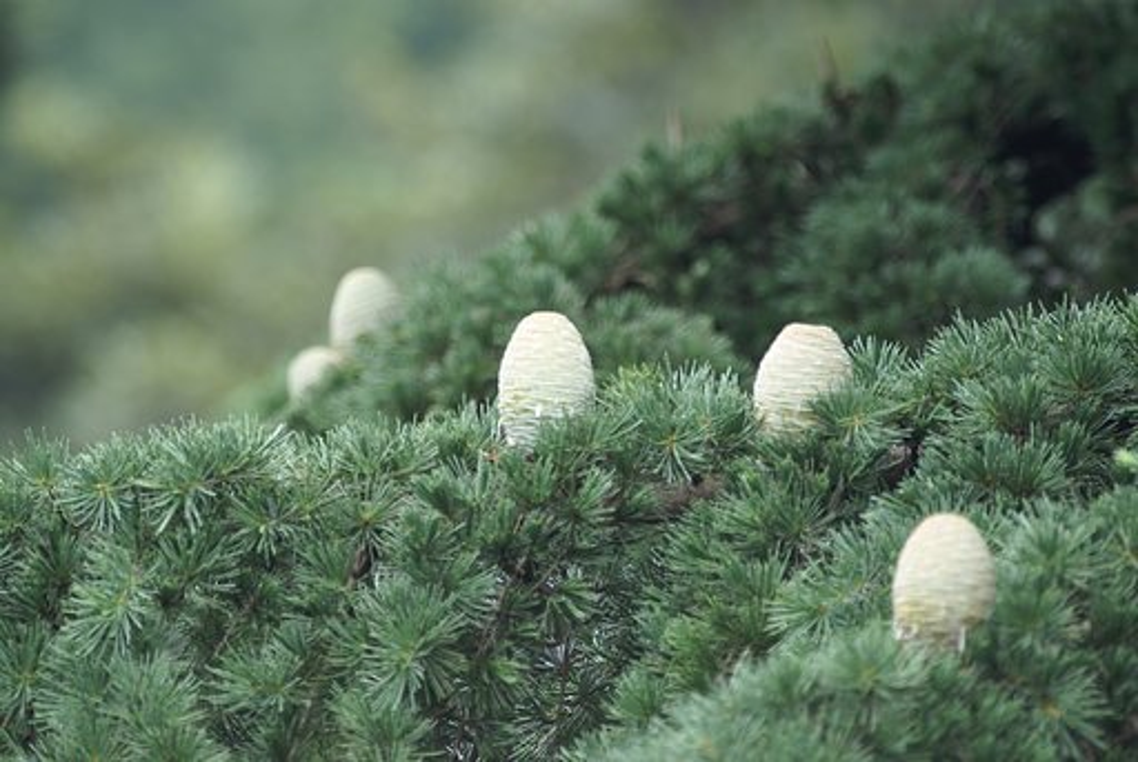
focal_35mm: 450
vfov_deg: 3.1
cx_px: 569
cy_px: 381
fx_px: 14245
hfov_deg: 4.6
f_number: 4
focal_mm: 300
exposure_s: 1/125
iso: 100
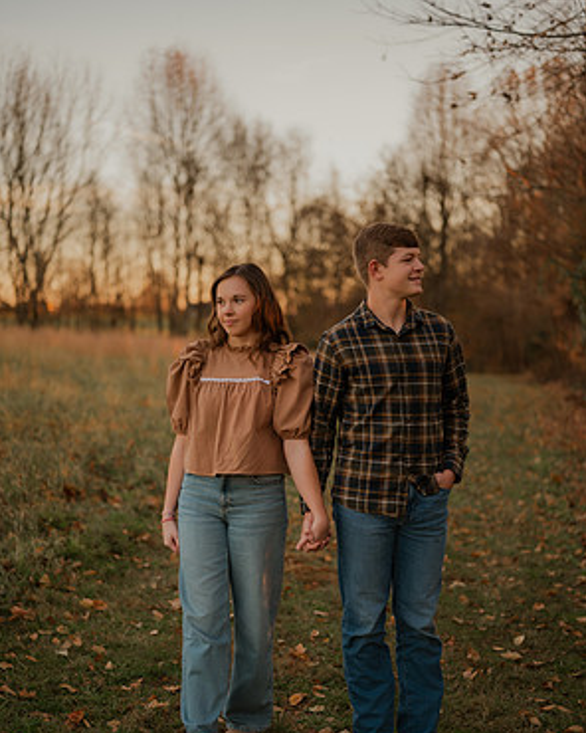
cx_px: 292
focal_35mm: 57
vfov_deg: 32.9
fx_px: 1236
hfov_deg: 26.7
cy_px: 444
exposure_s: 1/125
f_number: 1.8
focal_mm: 50
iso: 100
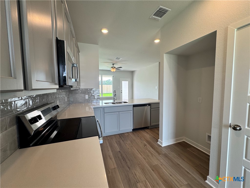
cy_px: 94
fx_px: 101
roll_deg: +0.0
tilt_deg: -4.8
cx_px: 125
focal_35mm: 14
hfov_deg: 102.1
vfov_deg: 85.7
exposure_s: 1/120
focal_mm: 2.22
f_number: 2.2
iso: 64
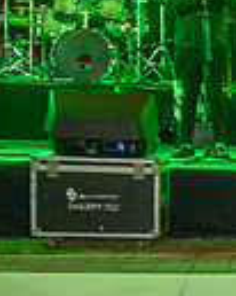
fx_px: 1031
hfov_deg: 10.4
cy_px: 208
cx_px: 639
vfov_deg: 16.3
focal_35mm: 118
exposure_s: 1/80
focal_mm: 28
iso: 2500
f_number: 5
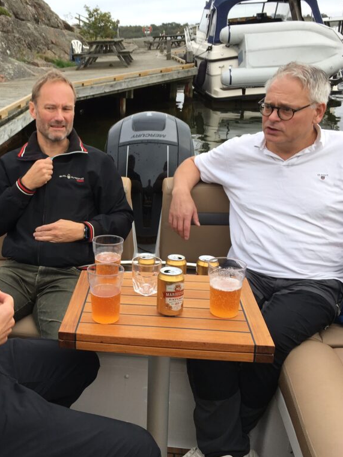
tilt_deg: -20.8
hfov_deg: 35.3
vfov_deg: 47.9
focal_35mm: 39
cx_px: 56
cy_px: 228
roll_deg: +4.1
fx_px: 515
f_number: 2.2
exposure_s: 1/246
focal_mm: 4.15
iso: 25
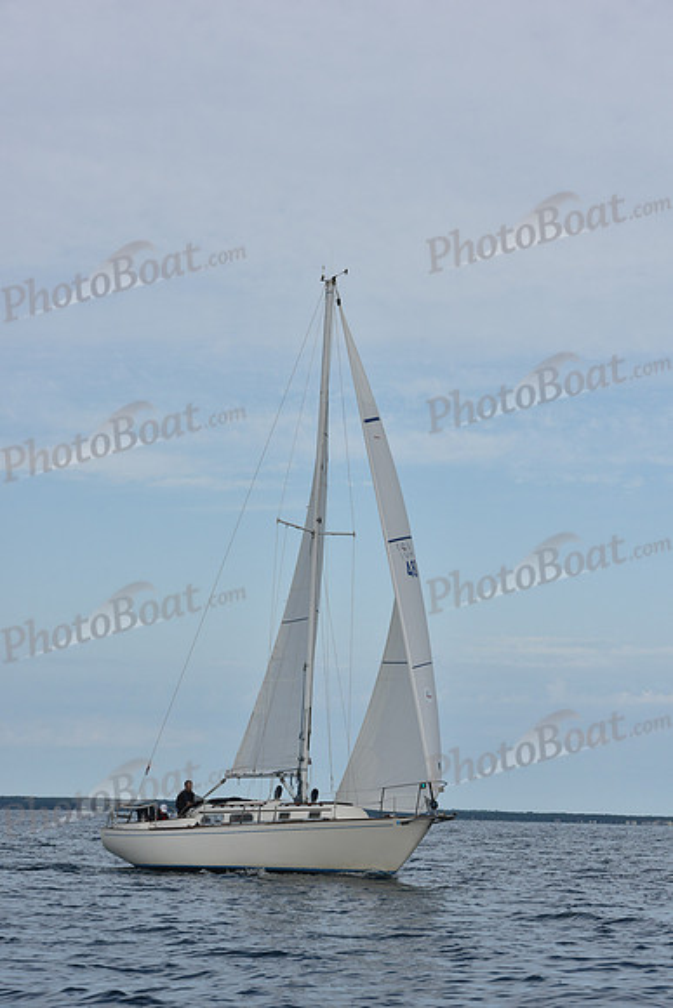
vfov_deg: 20.4
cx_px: 336
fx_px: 2802
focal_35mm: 100
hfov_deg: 13.7
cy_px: 504
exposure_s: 1/1000
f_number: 10
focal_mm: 100
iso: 320
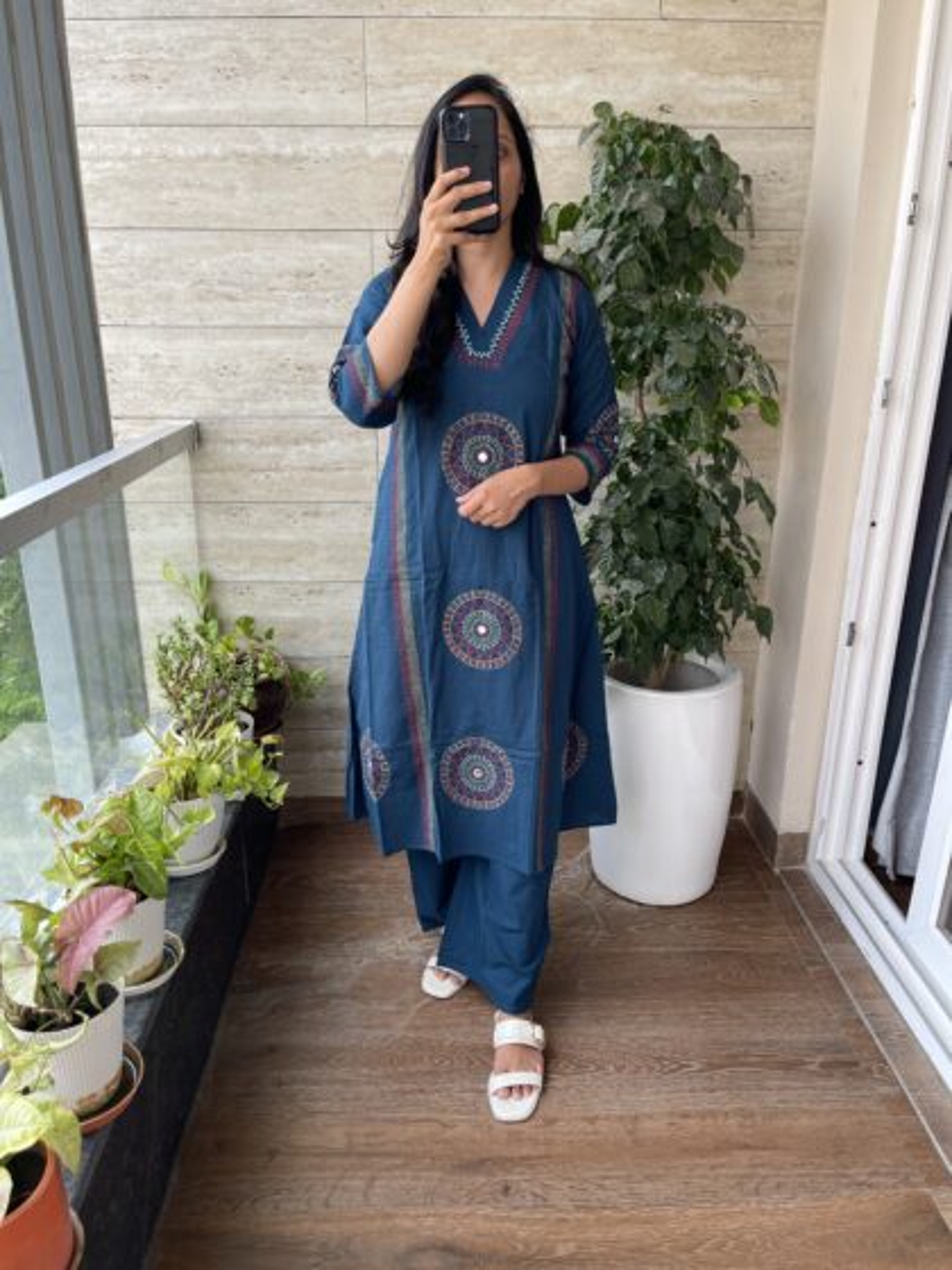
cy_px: 635
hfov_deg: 54.9
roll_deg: -0.1
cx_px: 476
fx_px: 917
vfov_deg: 69.4
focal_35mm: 25
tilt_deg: -19.7
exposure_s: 1/191
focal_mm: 5.1
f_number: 1.6
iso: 32
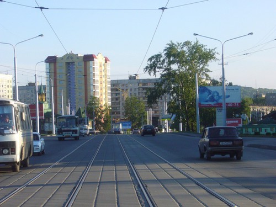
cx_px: 138
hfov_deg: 18.7
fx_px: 837
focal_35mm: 105
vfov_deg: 14.1
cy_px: 104
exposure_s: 1/250
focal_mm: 17.4
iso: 100
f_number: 5
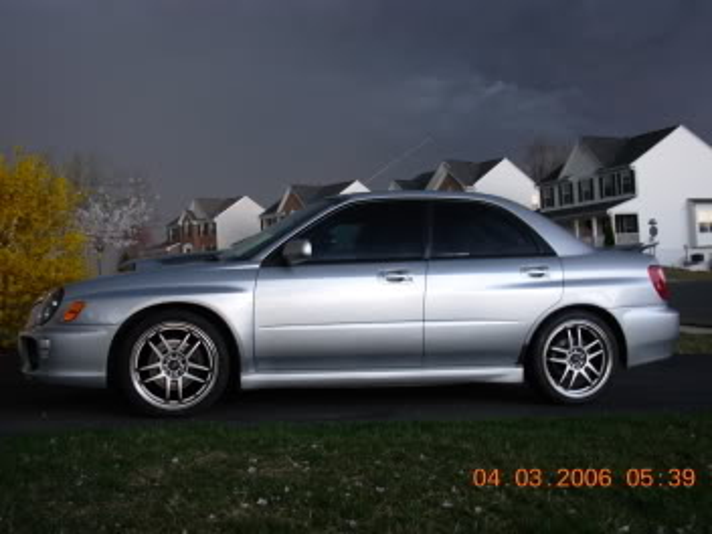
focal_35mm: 45
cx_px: 356
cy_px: 267
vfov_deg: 32.2
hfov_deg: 42.1
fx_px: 926
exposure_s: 1/16.5
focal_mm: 7.5
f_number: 3.1
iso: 50
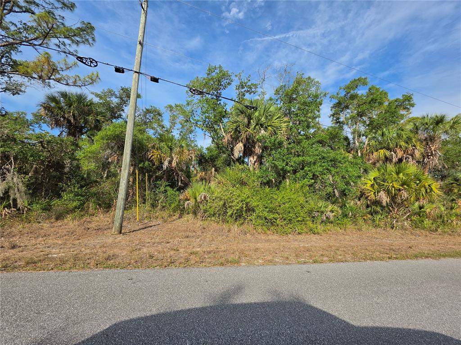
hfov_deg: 106.2
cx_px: 230
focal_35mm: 13
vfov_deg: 89.9
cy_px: 172
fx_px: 173
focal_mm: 2.2
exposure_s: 1/1202
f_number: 1.9
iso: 32
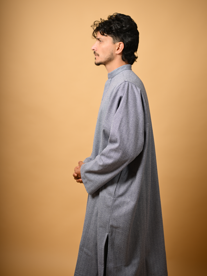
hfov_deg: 26.6
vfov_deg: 34.9
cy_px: 126
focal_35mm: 55
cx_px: 104
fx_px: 439
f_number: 2.2
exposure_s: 1/1000
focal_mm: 50
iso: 125
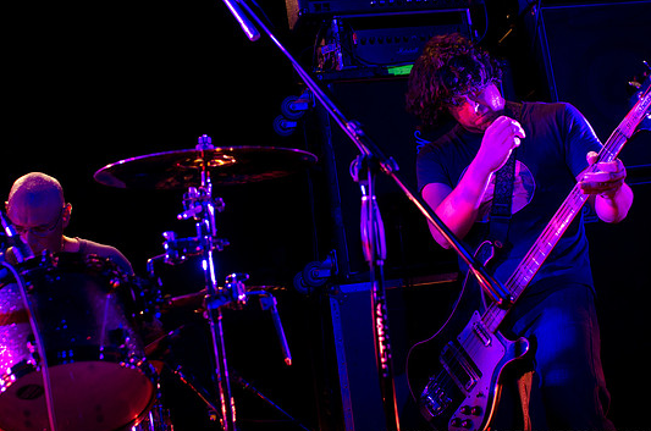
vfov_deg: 27.4
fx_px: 884
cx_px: 304
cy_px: 212
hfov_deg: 40.4
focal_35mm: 49
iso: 1000
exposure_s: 1/320
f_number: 3.2
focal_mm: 30
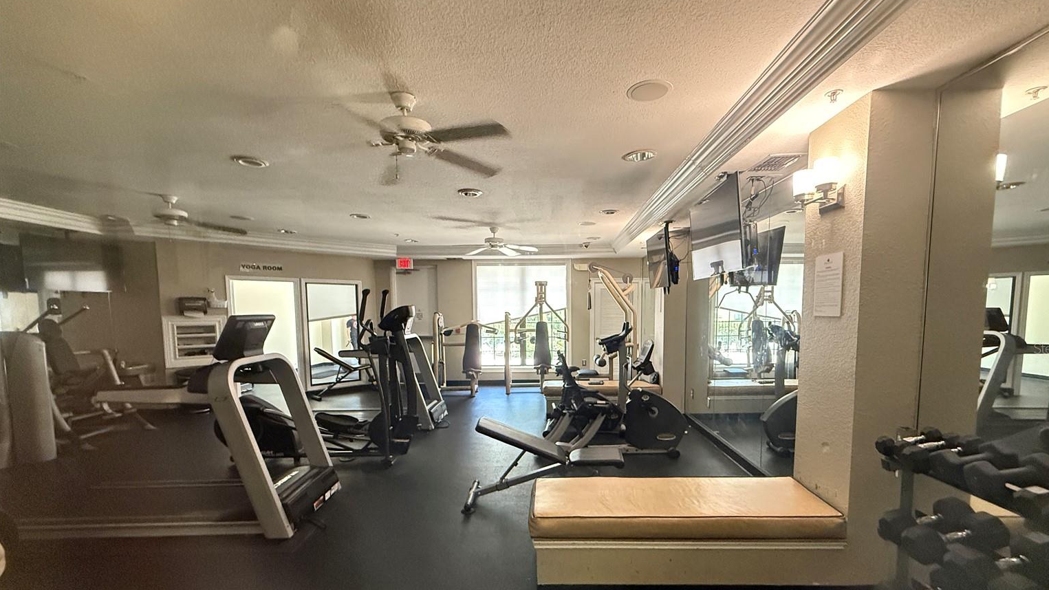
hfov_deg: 99.3
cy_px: 348
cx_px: 548
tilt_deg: -4.8
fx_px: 445
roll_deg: -0.1
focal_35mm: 16
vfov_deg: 66.6
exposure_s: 1/60
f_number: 2.2
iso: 800
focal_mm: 2.22
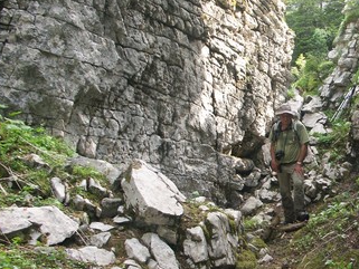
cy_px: 186
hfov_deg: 32.1
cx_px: 301
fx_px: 602
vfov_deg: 25.1
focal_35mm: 58
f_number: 2.8
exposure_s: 1/60
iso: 100
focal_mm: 7.95
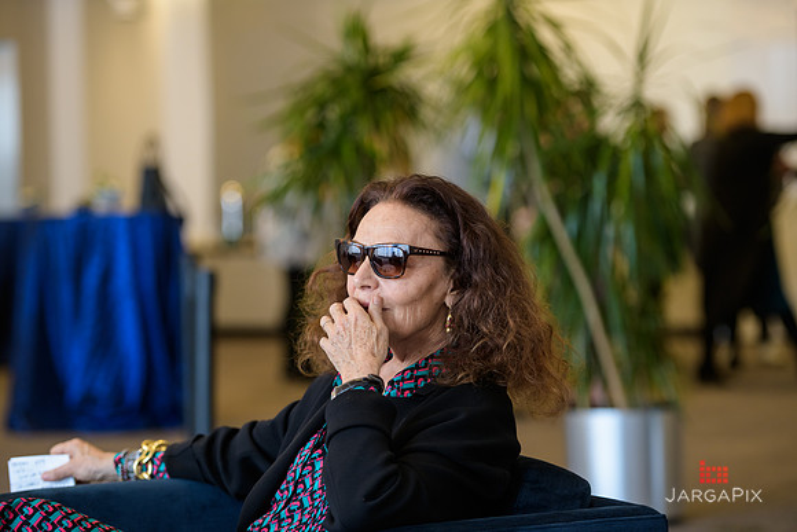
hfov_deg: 17.6
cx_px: 398
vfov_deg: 11.8
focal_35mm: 116
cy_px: 266
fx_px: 2569
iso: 800
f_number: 3.2
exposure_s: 1/200
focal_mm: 116
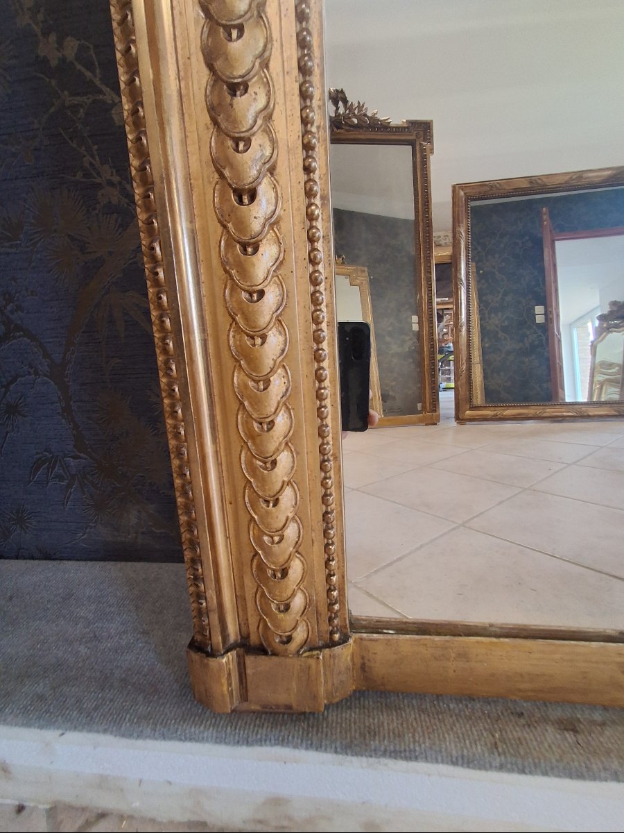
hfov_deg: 78.1
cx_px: 312
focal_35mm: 16
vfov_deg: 94.5
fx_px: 385
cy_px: 416
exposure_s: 1/50
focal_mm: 1.64
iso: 250
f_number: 2.2
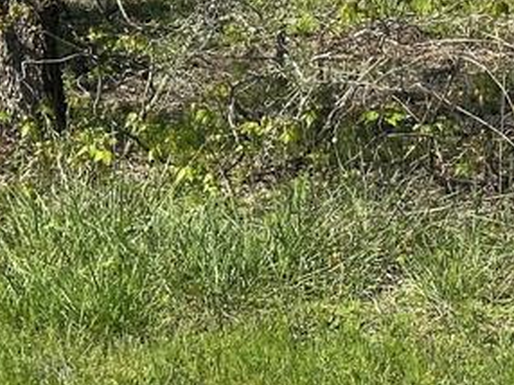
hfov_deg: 10.9
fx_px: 2552
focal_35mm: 172
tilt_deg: +1.5
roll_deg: -0.7
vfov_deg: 8.5
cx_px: 866
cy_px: -148
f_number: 1.78
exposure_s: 1/2976
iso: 64
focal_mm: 6.86
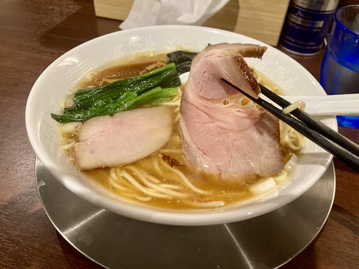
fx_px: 290
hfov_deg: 63.4
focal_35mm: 28
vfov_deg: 49.7
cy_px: 134
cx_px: 180
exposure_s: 1/50
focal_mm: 3.99
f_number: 1.8
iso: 200
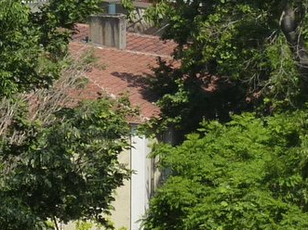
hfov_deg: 5.9
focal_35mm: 324
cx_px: -397
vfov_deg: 4.5
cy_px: -276
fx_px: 2882
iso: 125
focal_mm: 11
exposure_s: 1/500
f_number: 5.6
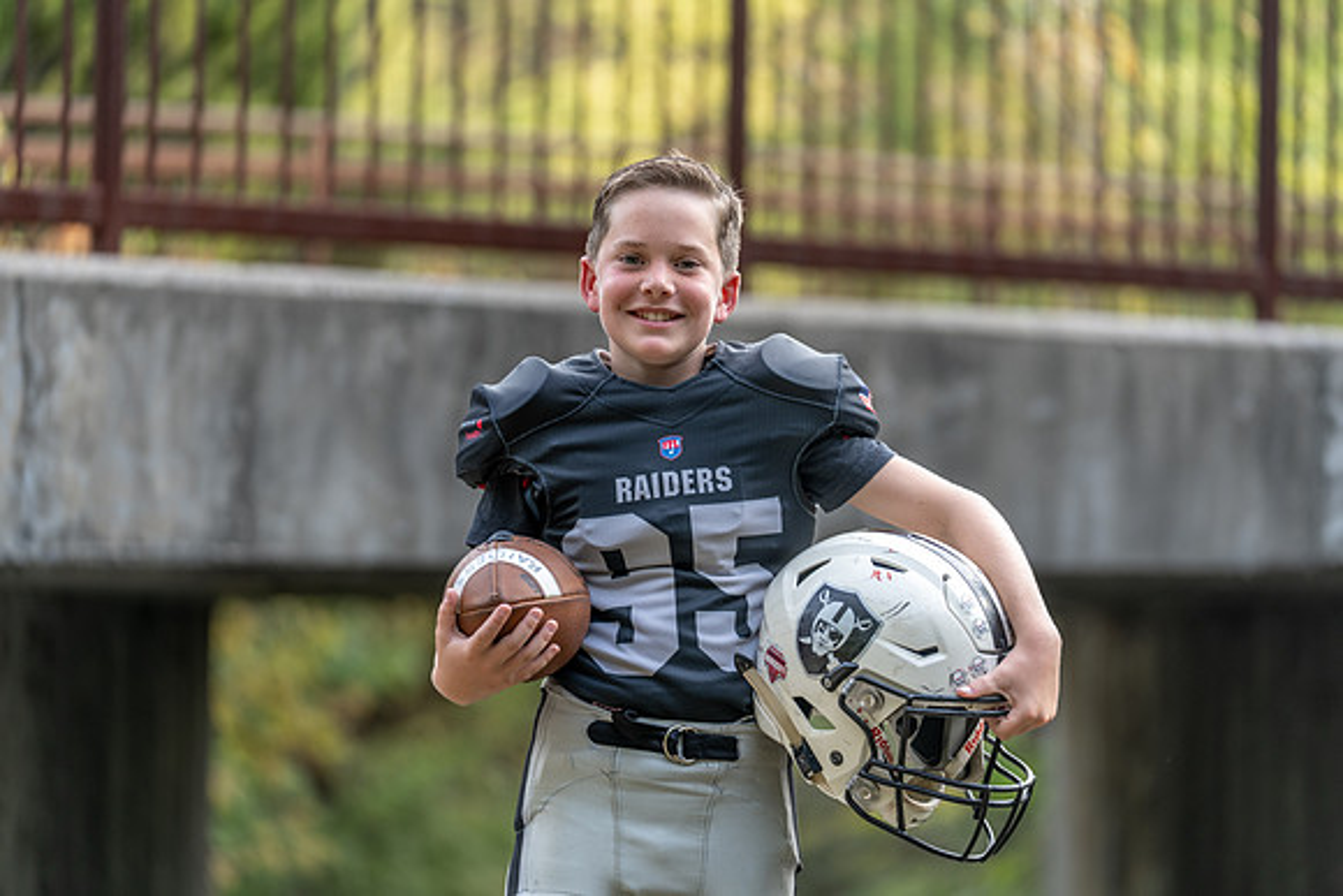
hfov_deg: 14.4
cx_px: 672
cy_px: 448
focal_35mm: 142
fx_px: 5298
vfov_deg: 9.7
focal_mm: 142
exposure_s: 1/320
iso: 160
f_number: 2.8
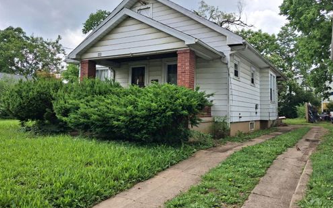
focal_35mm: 29
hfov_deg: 64.6
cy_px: 89
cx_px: 168
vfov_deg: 43.0
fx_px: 263
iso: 25
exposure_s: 1/300
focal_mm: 4
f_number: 1.8
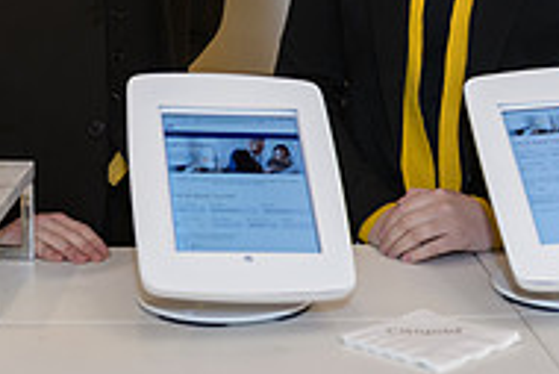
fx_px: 1803
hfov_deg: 17.6
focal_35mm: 116
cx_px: 256
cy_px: -107
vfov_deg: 11.5
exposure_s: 1/125
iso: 400
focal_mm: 38
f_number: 3.2
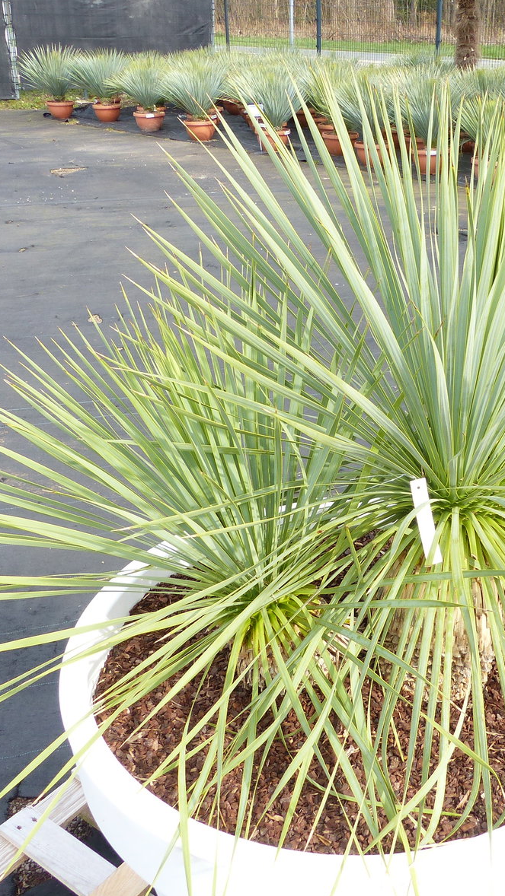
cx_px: 372
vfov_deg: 54.0
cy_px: 442
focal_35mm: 37
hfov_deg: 31.5
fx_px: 880
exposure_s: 1/200
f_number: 4
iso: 100
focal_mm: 4.5
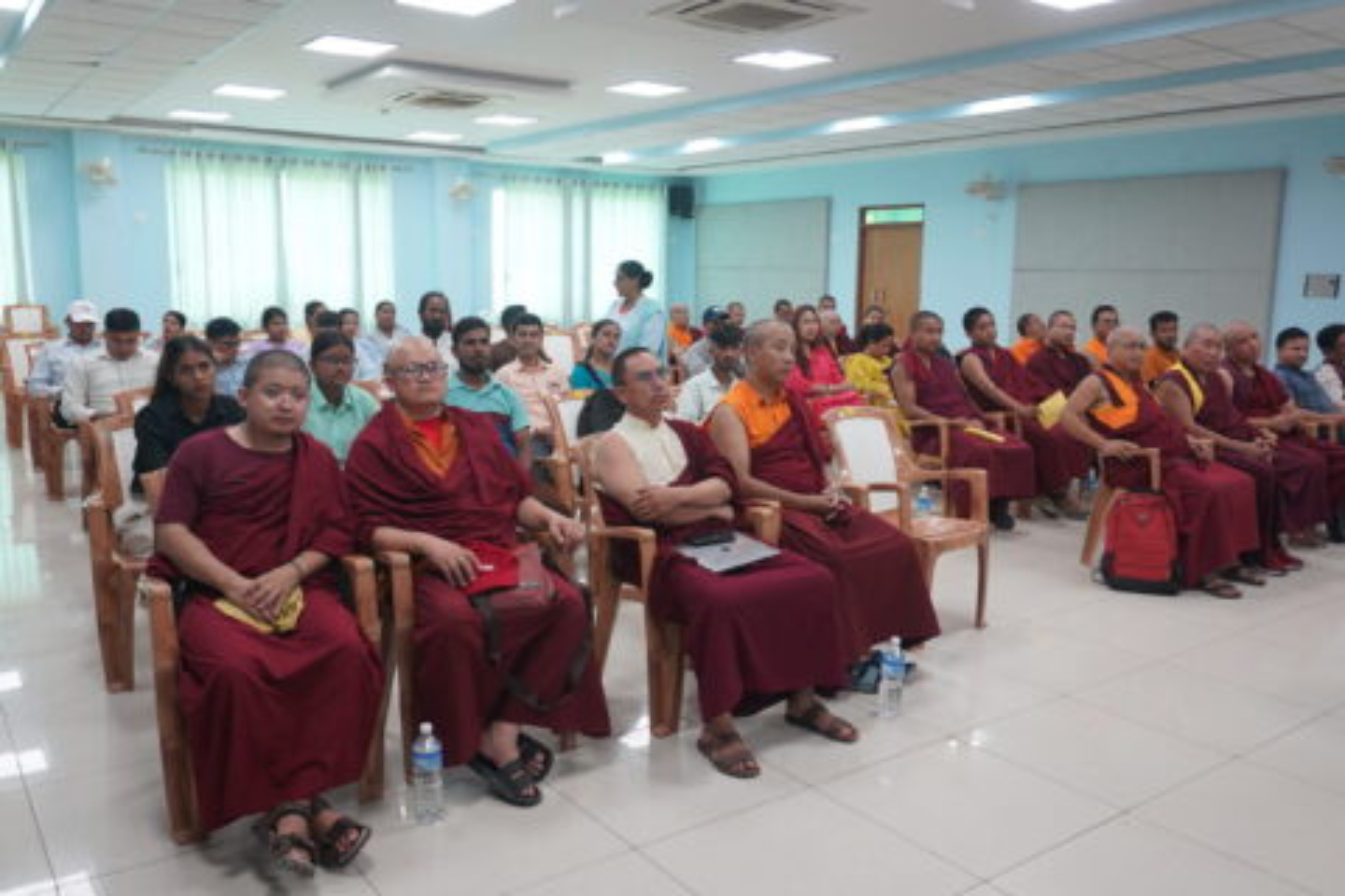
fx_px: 1121
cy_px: 448
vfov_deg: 43.6
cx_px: 672
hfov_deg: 61.9
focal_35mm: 30
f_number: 4
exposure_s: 1/160
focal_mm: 20
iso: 1250
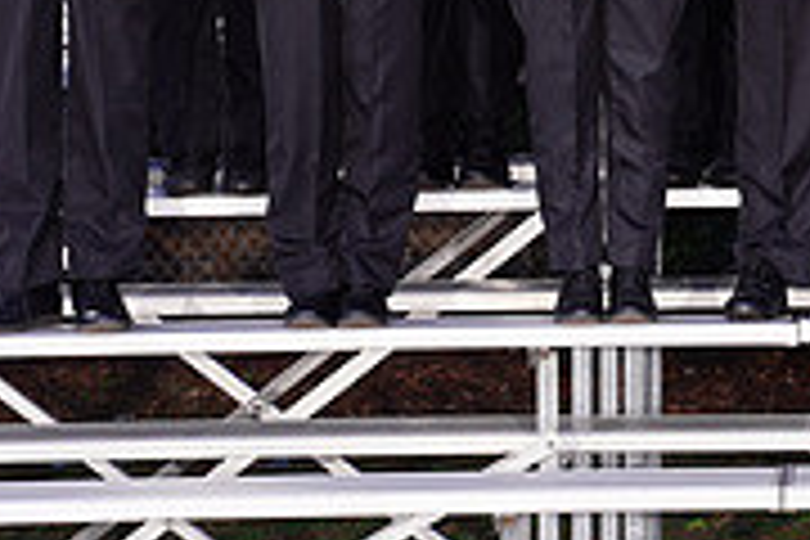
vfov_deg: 6.0
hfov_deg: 9.1
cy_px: -315
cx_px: 873
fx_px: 5062
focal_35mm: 225
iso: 100
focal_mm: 70
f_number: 7.1
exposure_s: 1/200
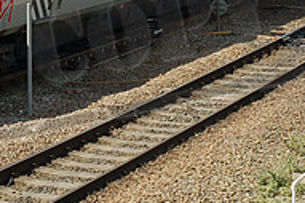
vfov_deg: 7.9
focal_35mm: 173
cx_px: 136
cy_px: -37
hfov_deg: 11.9
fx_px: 1464
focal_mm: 38
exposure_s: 1/250
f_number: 8
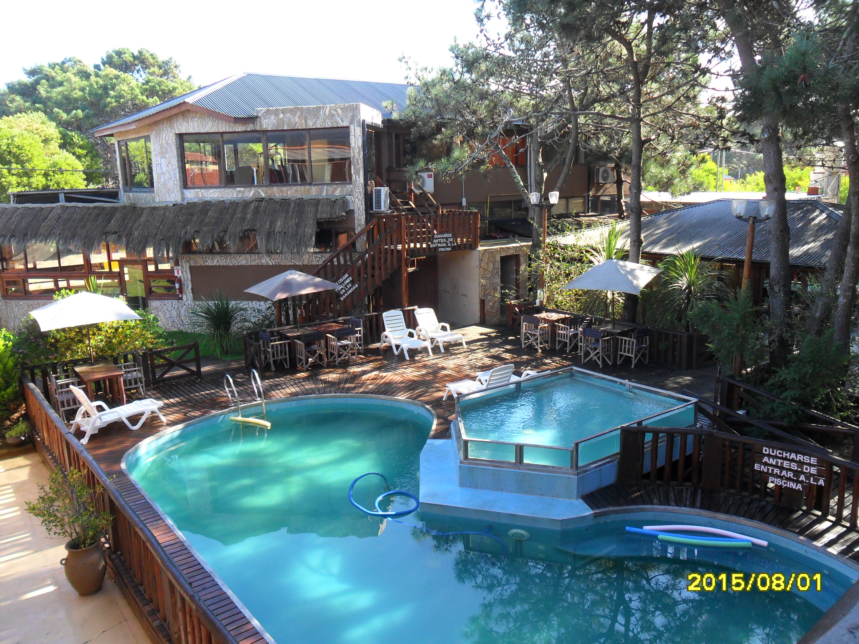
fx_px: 670
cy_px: 322
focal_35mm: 27
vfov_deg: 51.4
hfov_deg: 65.3
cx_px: 430
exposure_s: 1/125
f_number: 3.5
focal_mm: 4.9
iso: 100
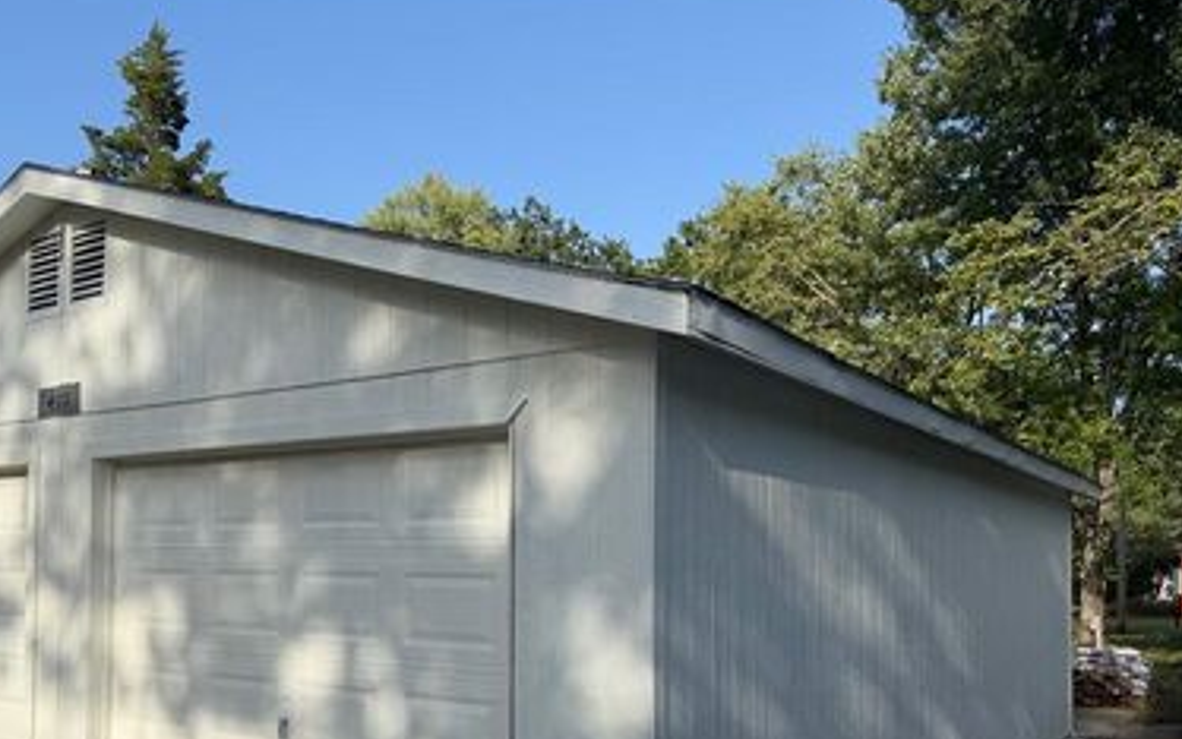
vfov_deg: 36.5
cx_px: 411
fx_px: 1096
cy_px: 545
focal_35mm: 34
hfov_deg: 55.7
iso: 80
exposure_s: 1/4673
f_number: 1.78
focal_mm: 6.76
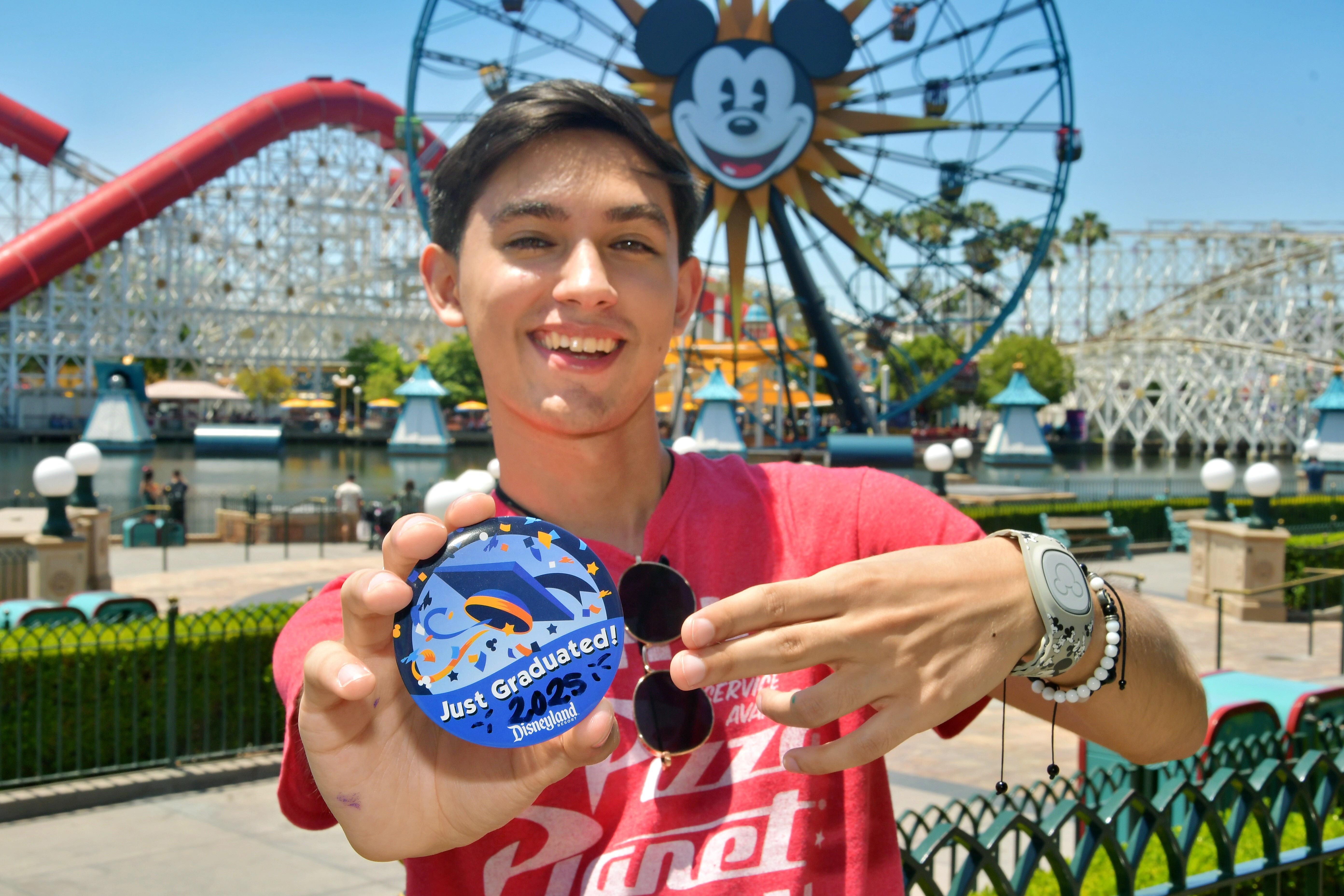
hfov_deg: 38.9
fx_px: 1904
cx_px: 672
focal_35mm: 51
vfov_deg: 26.5
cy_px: 448
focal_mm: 34
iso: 200
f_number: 16
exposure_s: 1/250
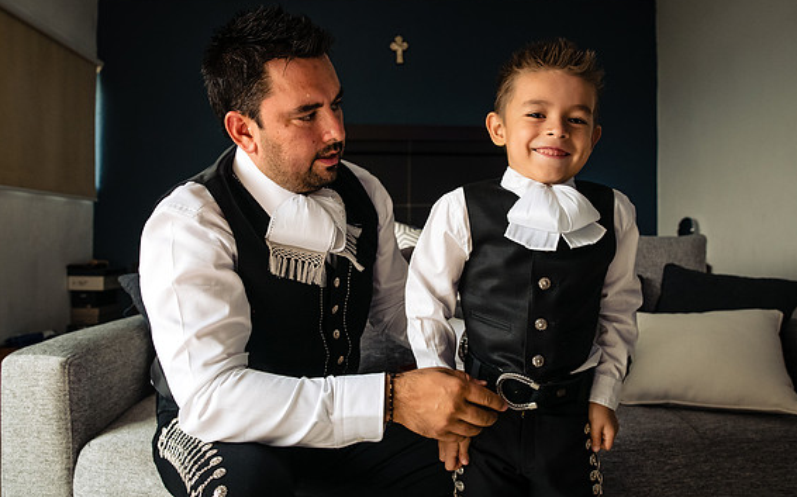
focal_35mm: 27
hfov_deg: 68.4
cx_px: 403
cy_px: 244
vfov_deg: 46.0
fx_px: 586
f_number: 5
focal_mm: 24
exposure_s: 1/250
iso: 1600
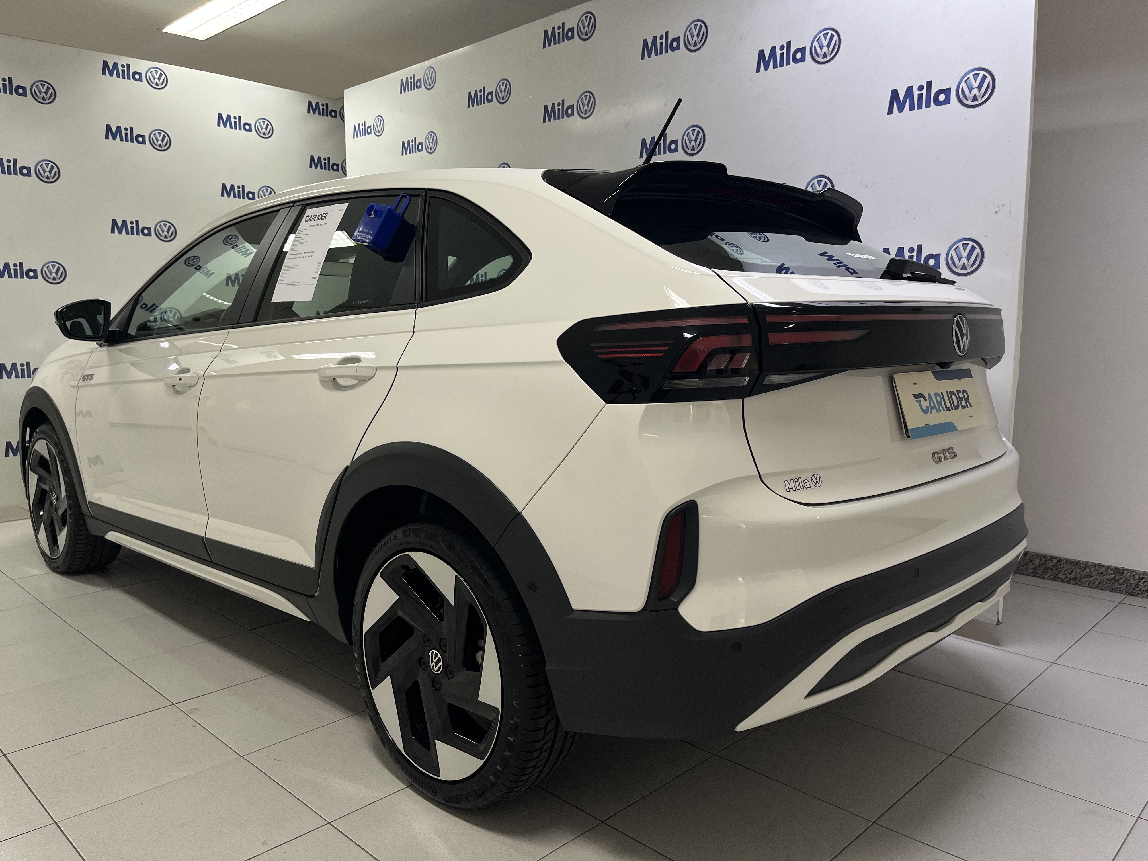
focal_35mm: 26
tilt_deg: -7.6
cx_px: 574
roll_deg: -0.3
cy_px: 430
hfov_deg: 67.3
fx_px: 862
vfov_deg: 53.1
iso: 64
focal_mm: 5.1
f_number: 1.6
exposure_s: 1/60
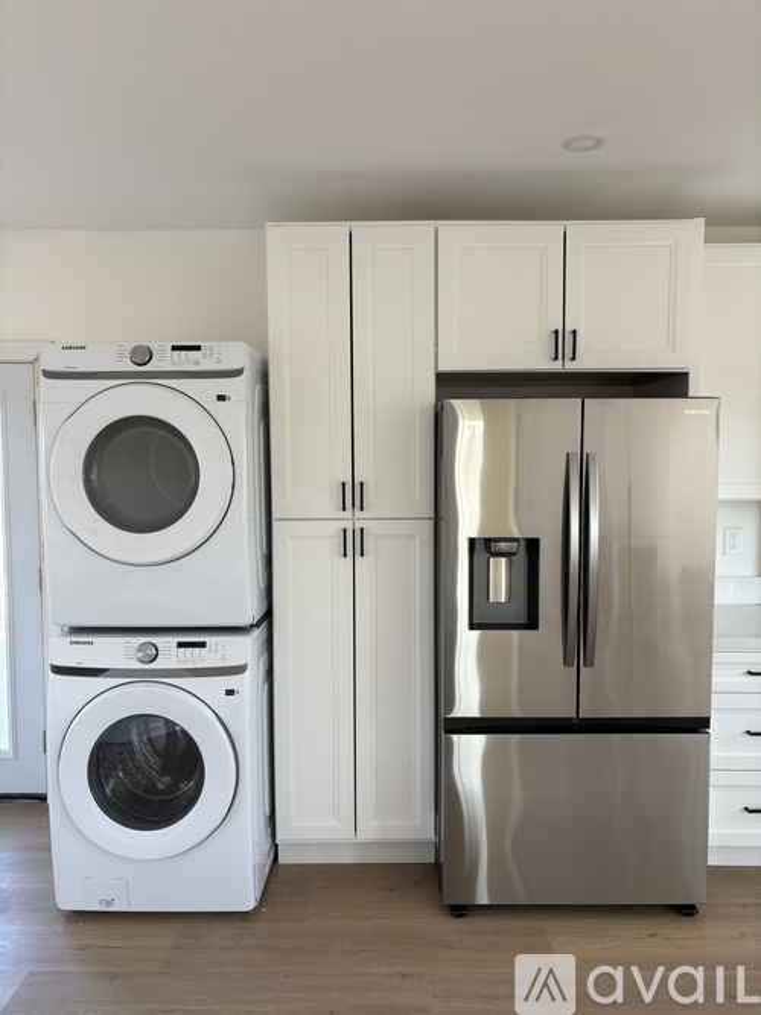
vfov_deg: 67.3
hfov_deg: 53.0
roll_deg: -0.4
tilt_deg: -4.3
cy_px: 508
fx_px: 762
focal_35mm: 26
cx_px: 380
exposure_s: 1/121
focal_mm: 5.96
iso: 40
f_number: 1.6
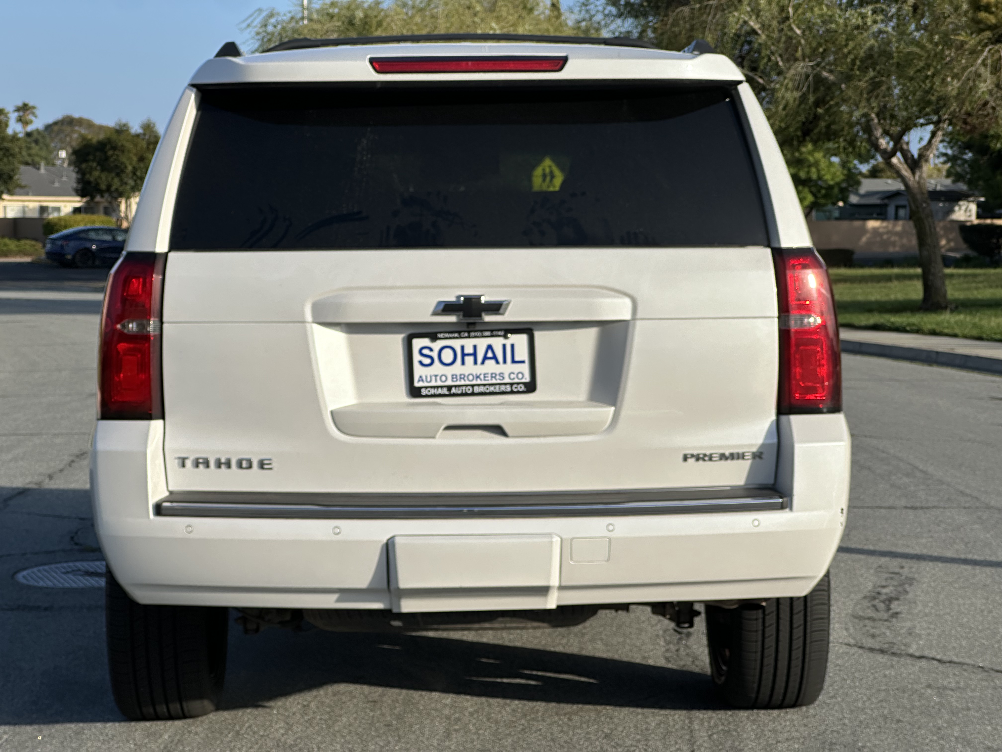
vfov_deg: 19.1
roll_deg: -0.8
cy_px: 376
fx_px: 2229
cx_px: 501
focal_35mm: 77
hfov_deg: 25.3
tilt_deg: -1.7
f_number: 2.8
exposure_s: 1/874
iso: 32
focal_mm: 9
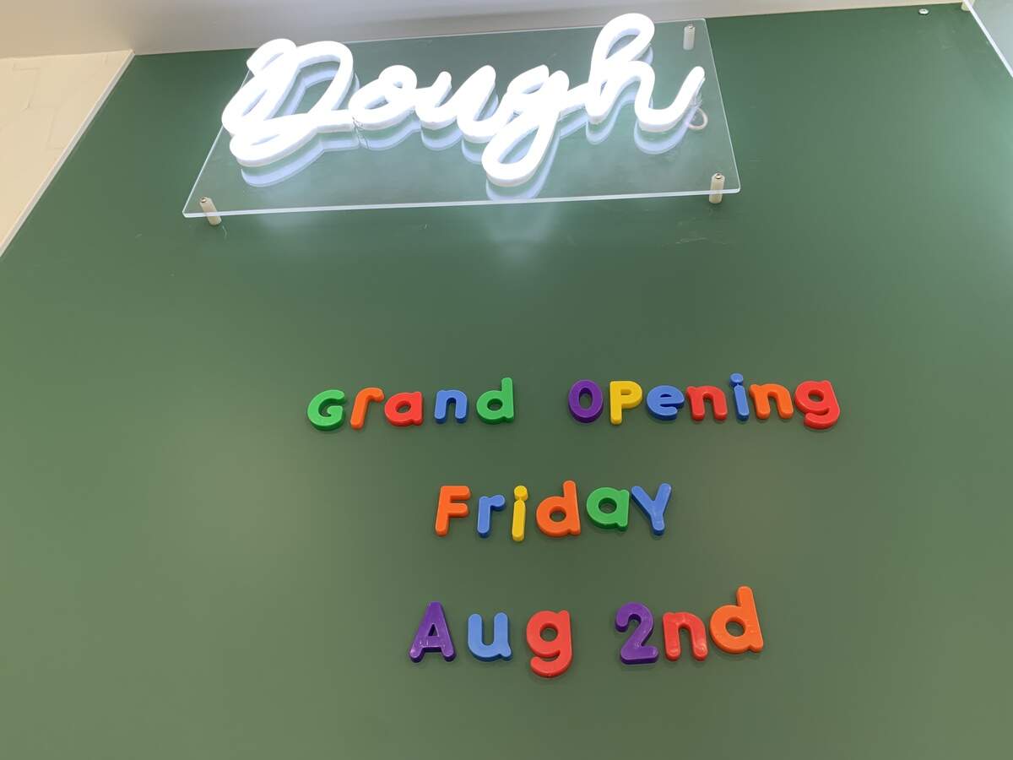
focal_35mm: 26
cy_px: 380
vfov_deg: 53.1
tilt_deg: +38.5
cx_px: 506
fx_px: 761
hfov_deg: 67.3
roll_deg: -5.9
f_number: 1.8
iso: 80
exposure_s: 1/121
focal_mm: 4.25
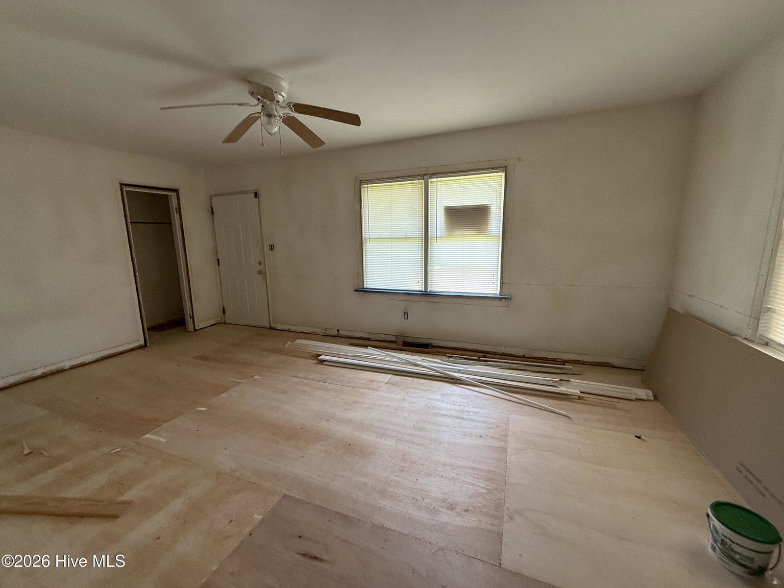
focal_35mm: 14
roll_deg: +1.8
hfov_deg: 102.1
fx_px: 317
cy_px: 294
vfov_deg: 85.7
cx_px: 392
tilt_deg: -12.8
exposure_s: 1/99
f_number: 2.2
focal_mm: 2.22
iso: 160
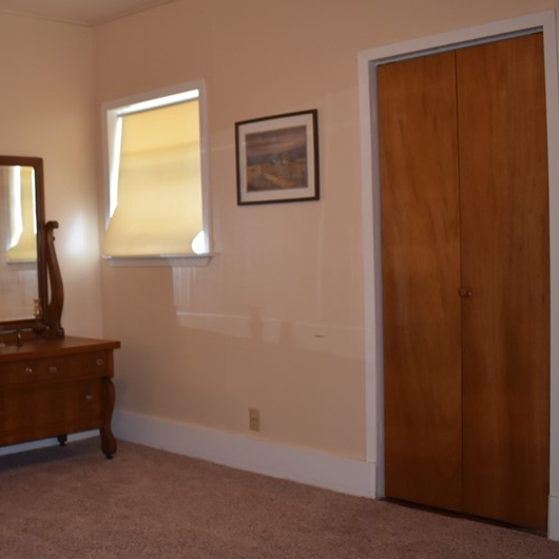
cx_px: 121
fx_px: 859
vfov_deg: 36.0
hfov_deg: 35.0
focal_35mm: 47
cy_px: 295
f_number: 3.5
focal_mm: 18
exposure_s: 1/60
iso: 800
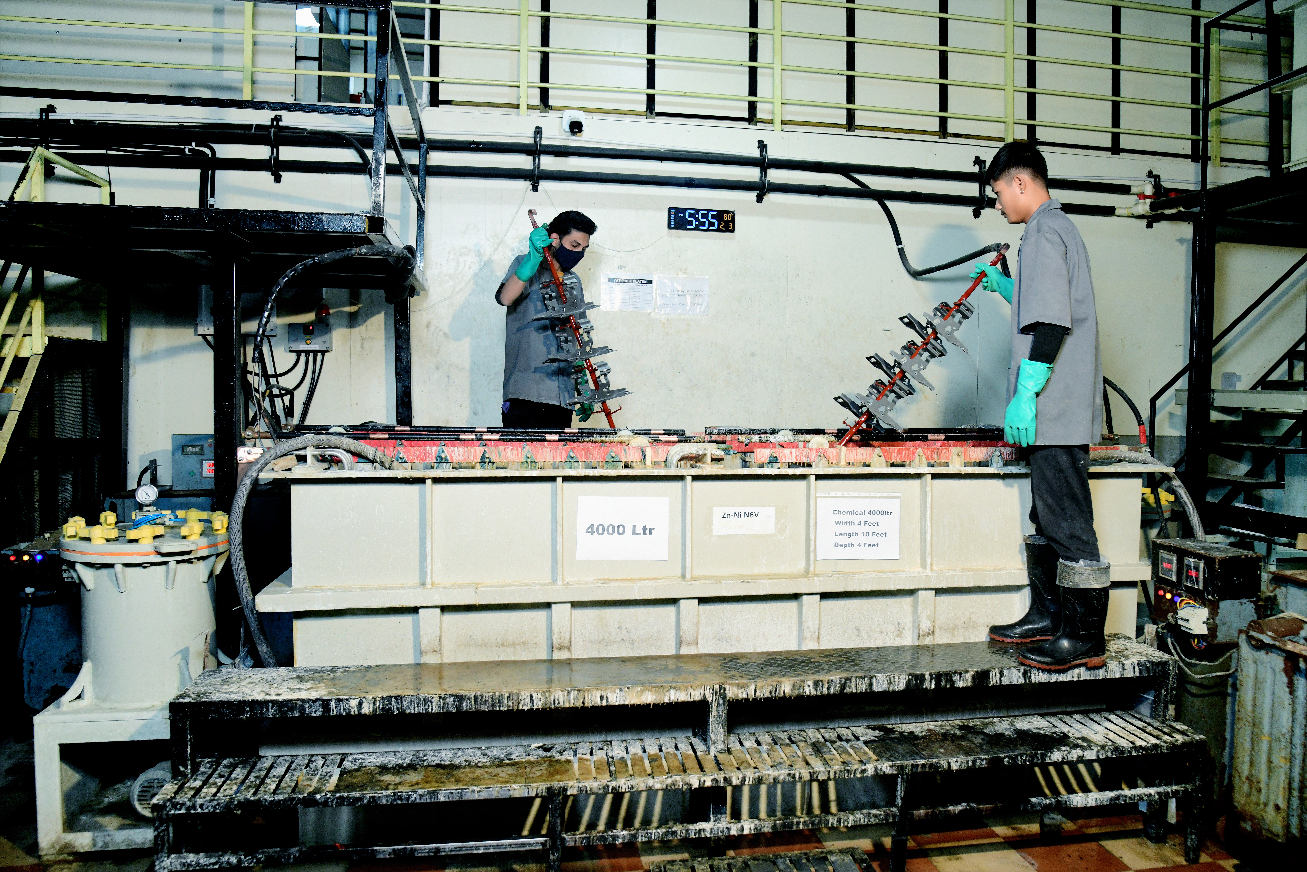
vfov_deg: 53.1
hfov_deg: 73.7
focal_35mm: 24
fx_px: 871
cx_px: 654
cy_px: 436
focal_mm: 24
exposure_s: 1/160
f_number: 6.3
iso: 1600
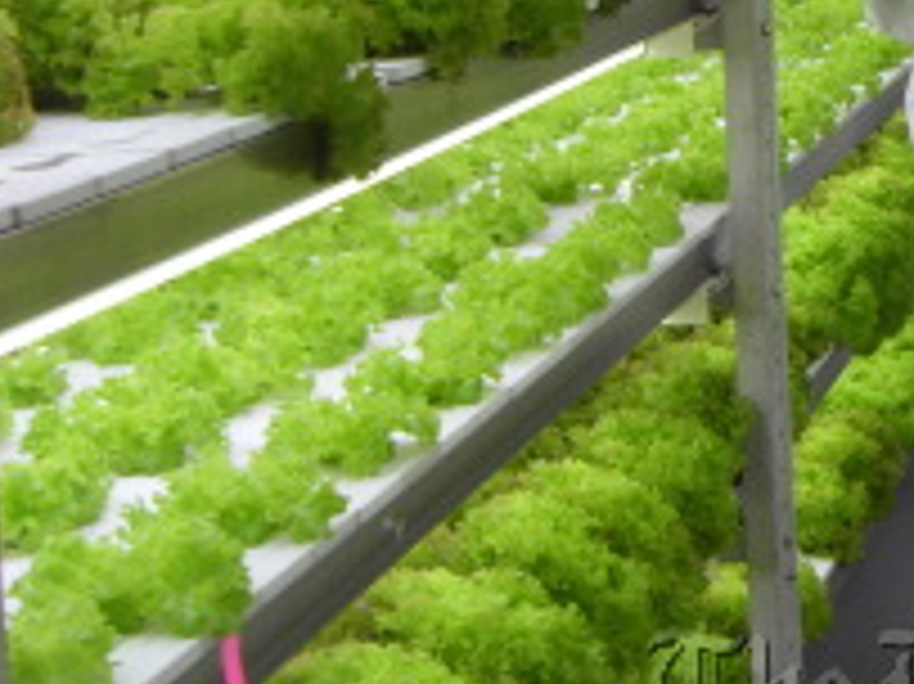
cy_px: -29
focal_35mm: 96
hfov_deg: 19.3
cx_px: 1094
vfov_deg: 15.1
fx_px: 2533
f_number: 3.5
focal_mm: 6.6
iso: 100
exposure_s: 1/90
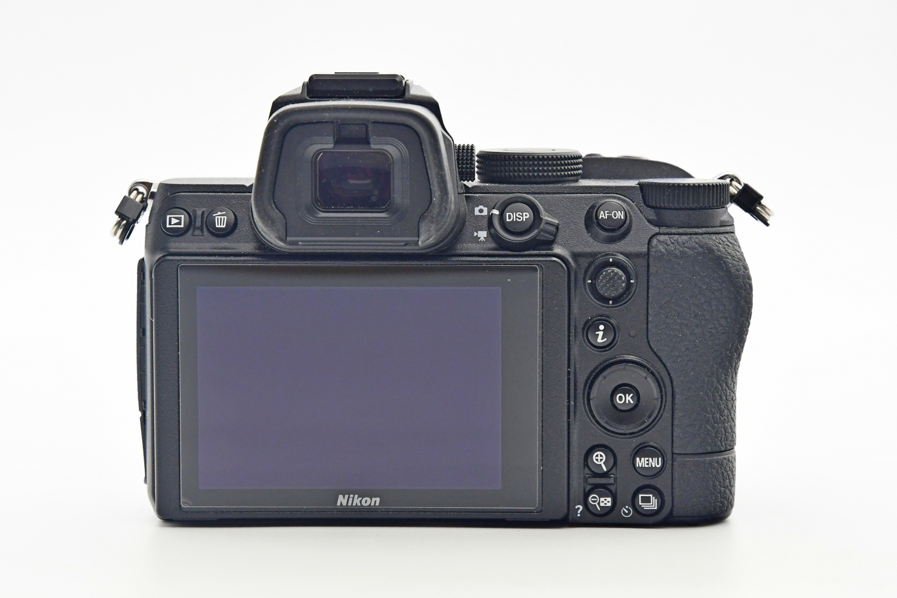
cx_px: 448
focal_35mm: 99
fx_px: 2467
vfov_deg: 13.8
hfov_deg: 20.6
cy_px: 299
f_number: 8
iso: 1250
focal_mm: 66
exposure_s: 1/125
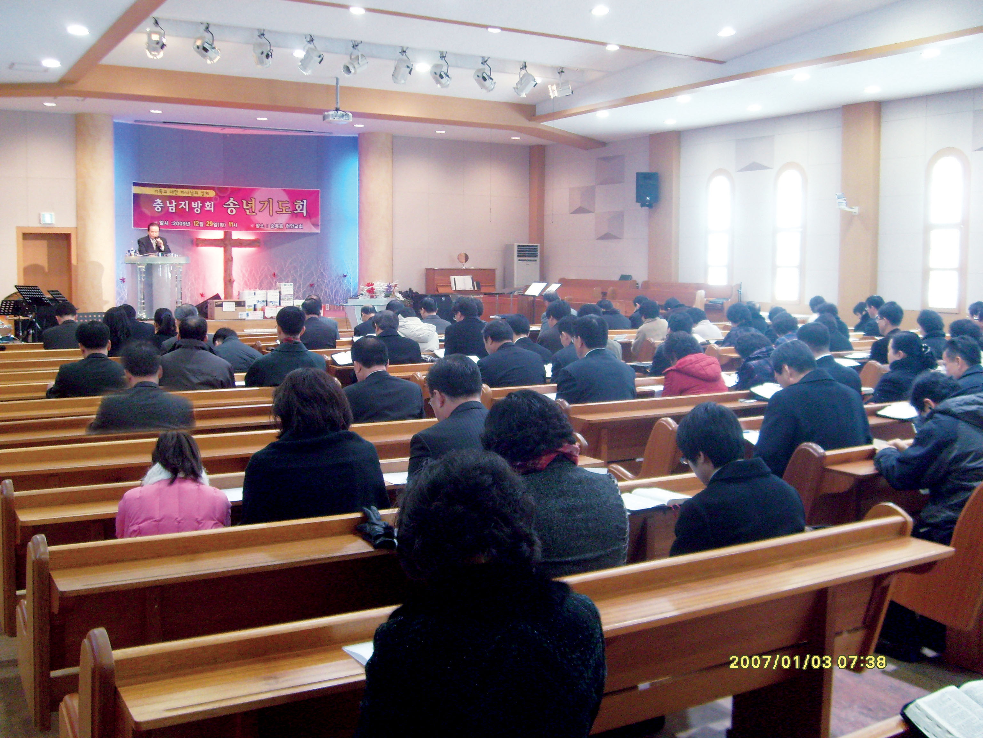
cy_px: 369
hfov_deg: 52.6
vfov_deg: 40.7
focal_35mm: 35
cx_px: 492
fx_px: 994
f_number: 2.8
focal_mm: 5.8
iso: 200
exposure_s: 1/20
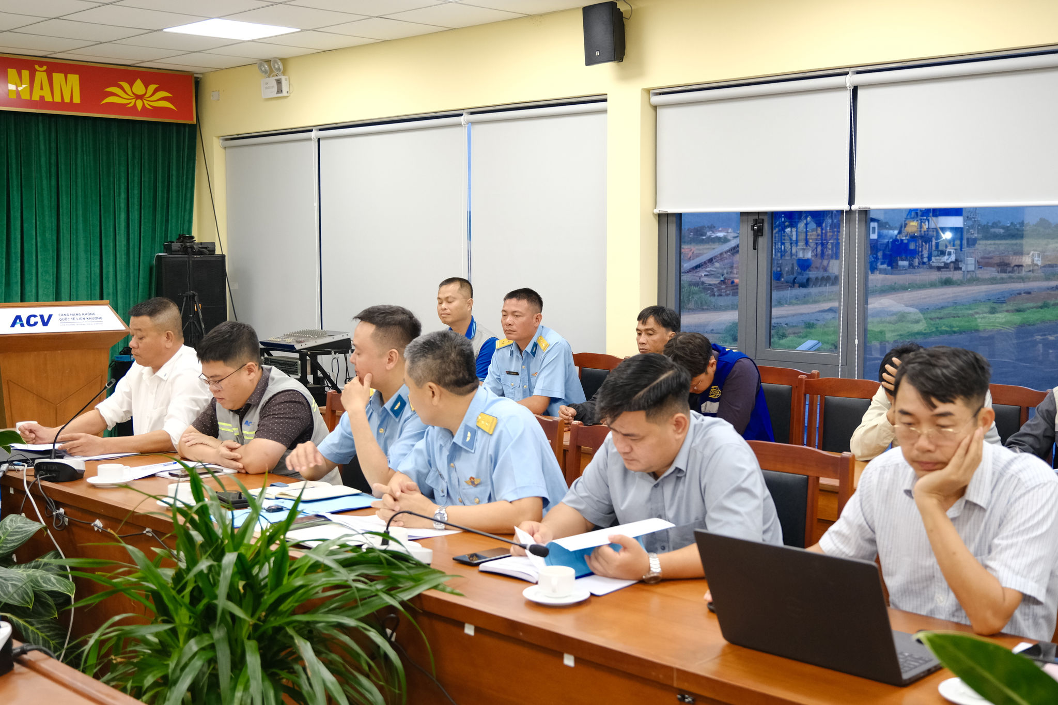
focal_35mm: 41
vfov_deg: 32.6
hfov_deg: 47.4
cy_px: 352
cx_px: 529
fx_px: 1205
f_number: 4
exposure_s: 1/125
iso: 1600
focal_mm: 27.5
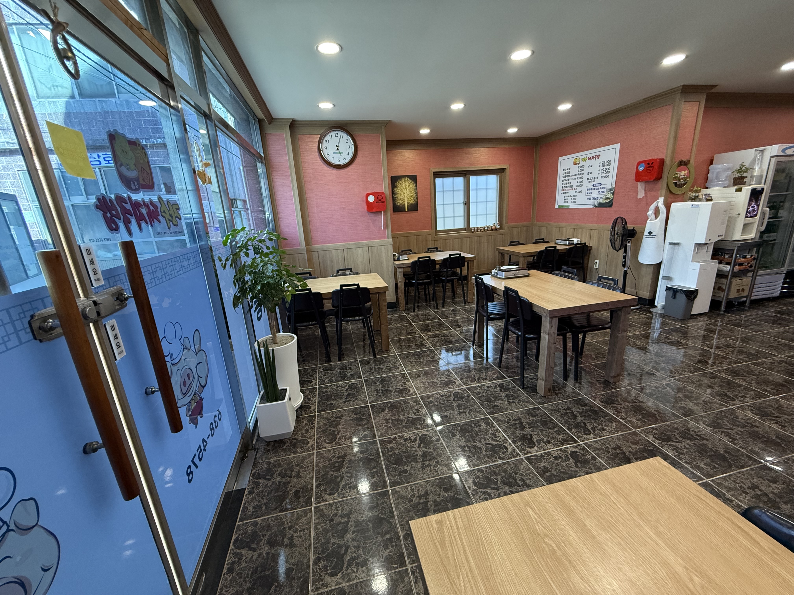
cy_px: 298
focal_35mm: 14
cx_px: 397
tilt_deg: -15.0
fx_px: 321
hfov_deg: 102.1
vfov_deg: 85.7
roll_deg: +3.4
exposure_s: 1/120
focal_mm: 2.22
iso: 320
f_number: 2.2
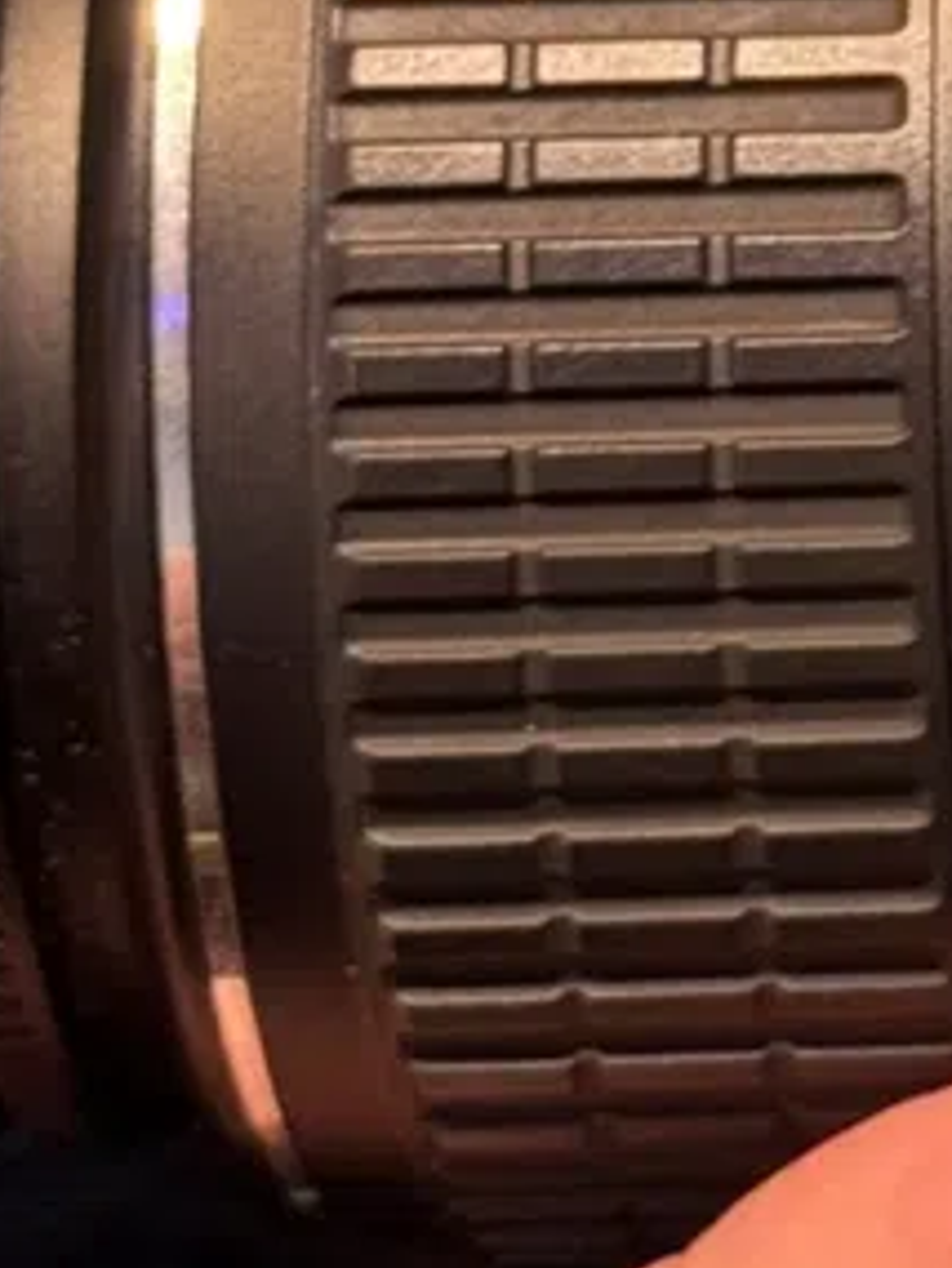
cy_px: -16
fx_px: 8428
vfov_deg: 8.6
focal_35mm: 230
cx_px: 1962
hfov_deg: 6.3
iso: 250
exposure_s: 1/33
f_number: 1.78
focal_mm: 6.76
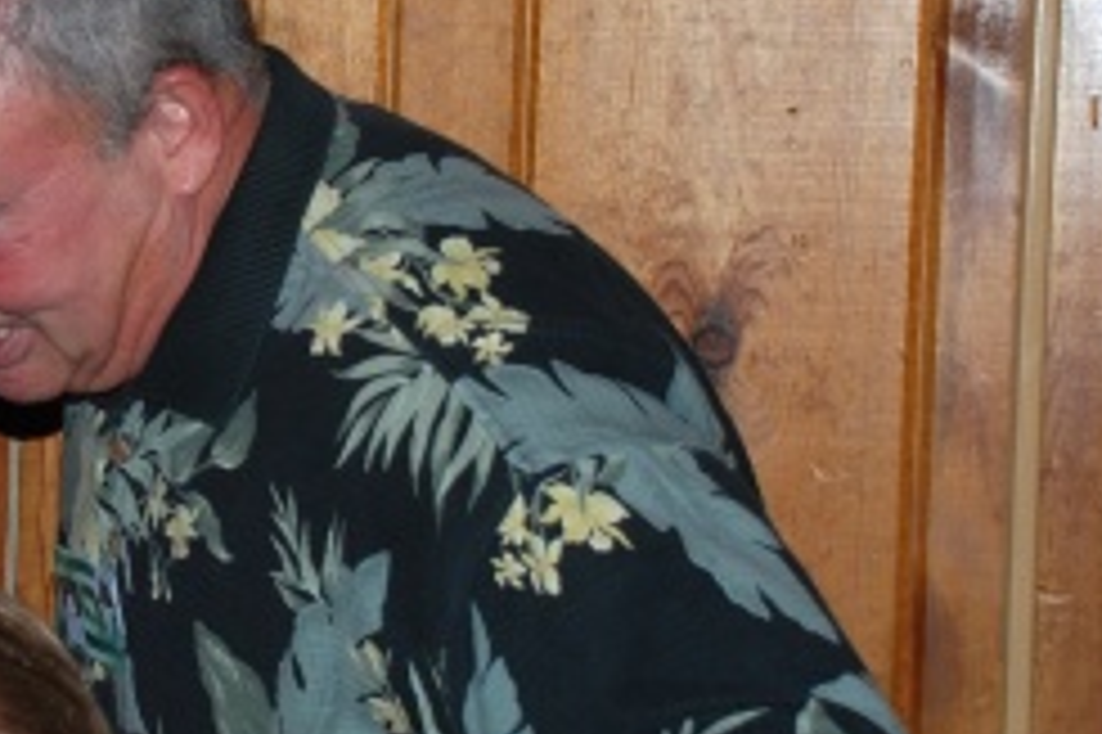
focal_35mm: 157
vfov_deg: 8.7
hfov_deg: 12.9
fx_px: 4803
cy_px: 257
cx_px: -63
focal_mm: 40
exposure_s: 1/60
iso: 200
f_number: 4.5
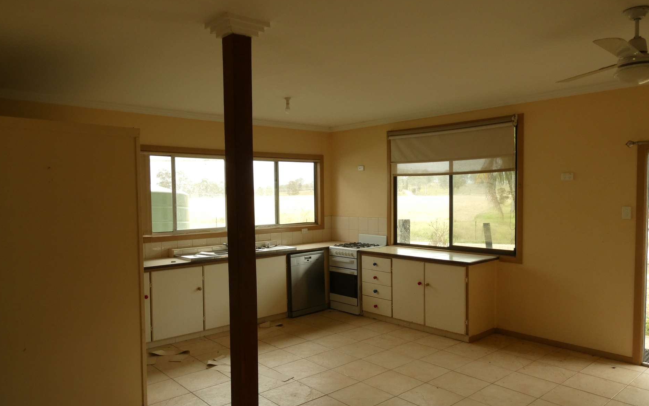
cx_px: 322
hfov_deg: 70.4
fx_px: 460
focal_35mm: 26
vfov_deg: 47.6
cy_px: 217
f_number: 3.5
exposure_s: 1/60
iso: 125
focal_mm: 4.3
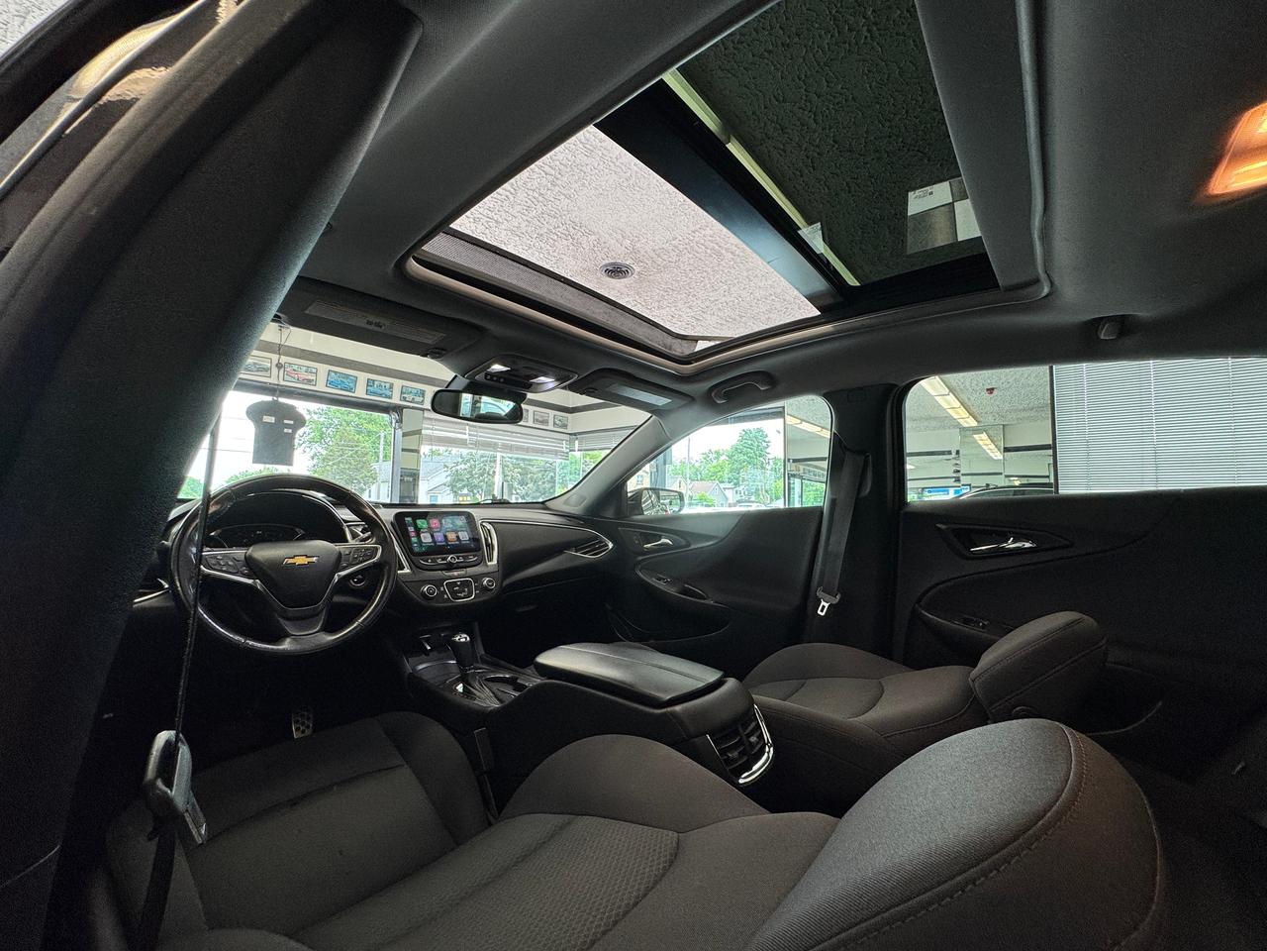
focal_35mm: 14
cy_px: 476
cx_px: 634
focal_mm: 2.22
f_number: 2.2
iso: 160
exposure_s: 1/120
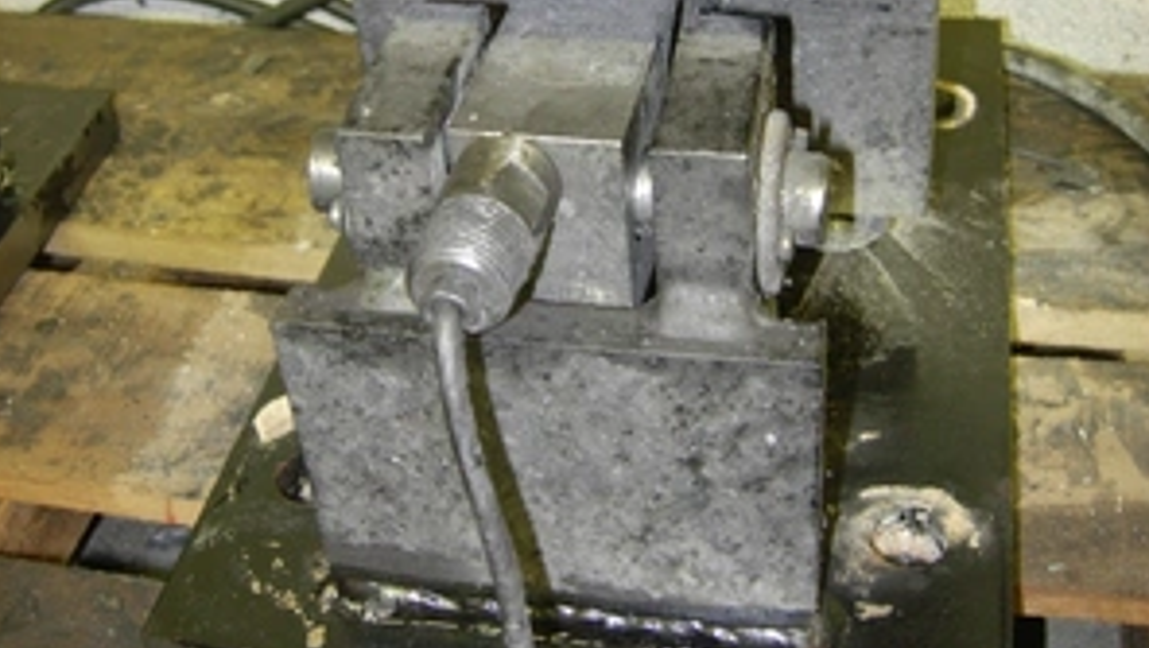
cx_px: 574
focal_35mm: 53
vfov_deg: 22.2
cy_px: 74
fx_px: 1616
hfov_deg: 39.1
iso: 100
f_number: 2.7
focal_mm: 7.5
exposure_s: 1/5.6
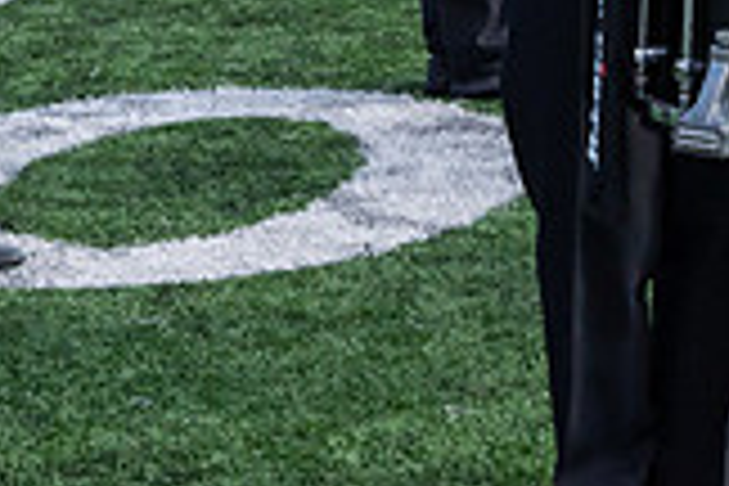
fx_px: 4556
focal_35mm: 225
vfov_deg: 6.0
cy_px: -387
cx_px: 647
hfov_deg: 9.1
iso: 1600
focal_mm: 50
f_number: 10
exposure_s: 1/2000
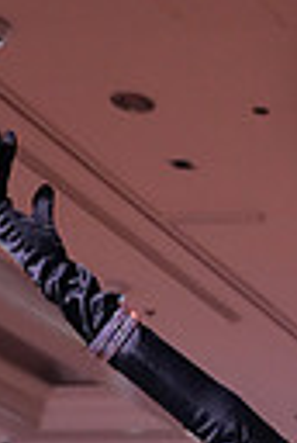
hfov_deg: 8.9
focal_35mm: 149
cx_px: 496
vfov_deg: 12.0
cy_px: 934
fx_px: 1834
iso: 5000
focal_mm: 33
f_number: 5
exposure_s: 1/320
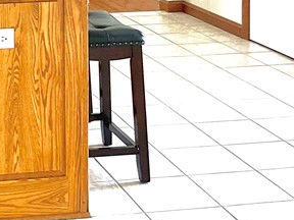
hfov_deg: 18.1
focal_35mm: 103
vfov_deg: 13.7
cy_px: -82
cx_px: -57
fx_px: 875
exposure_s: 1/60
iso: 80
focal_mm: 3
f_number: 1.8
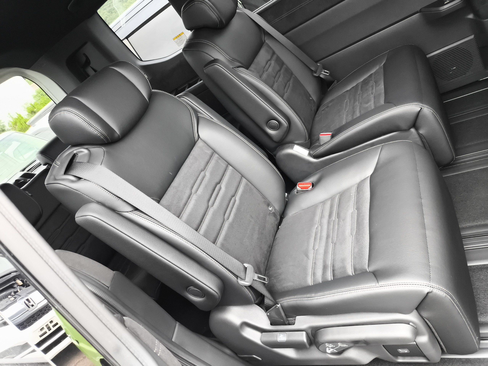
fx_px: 352
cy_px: 183
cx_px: 244
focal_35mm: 25
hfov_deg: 69.4
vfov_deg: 54.9
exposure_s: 1/120
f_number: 1.7
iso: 175
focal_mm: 4.71
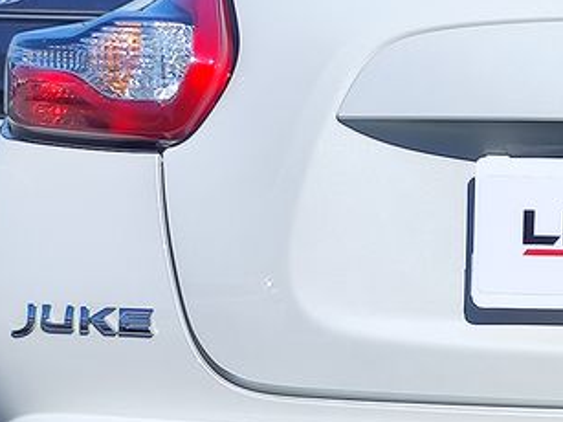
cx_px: 757
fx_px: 1463
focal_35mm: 90
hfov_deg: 19.8
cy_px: 261
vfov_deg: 16.4
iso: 50
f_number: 1.69
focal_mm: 7.01
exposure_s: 1/1442
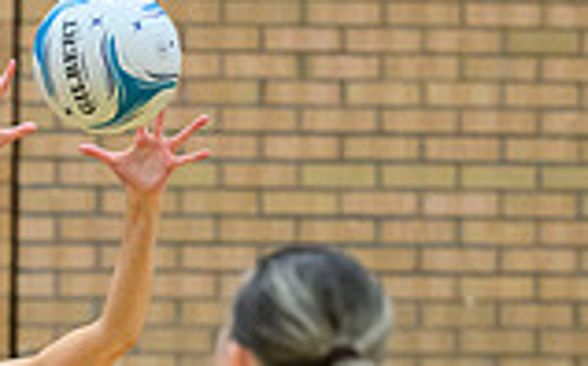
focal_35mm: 476
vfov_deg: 2.7
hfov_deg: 4.4
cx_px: -93
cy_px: 743
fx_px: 7620
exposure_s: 1/1000
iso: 5000
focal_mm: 110
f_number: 2.8
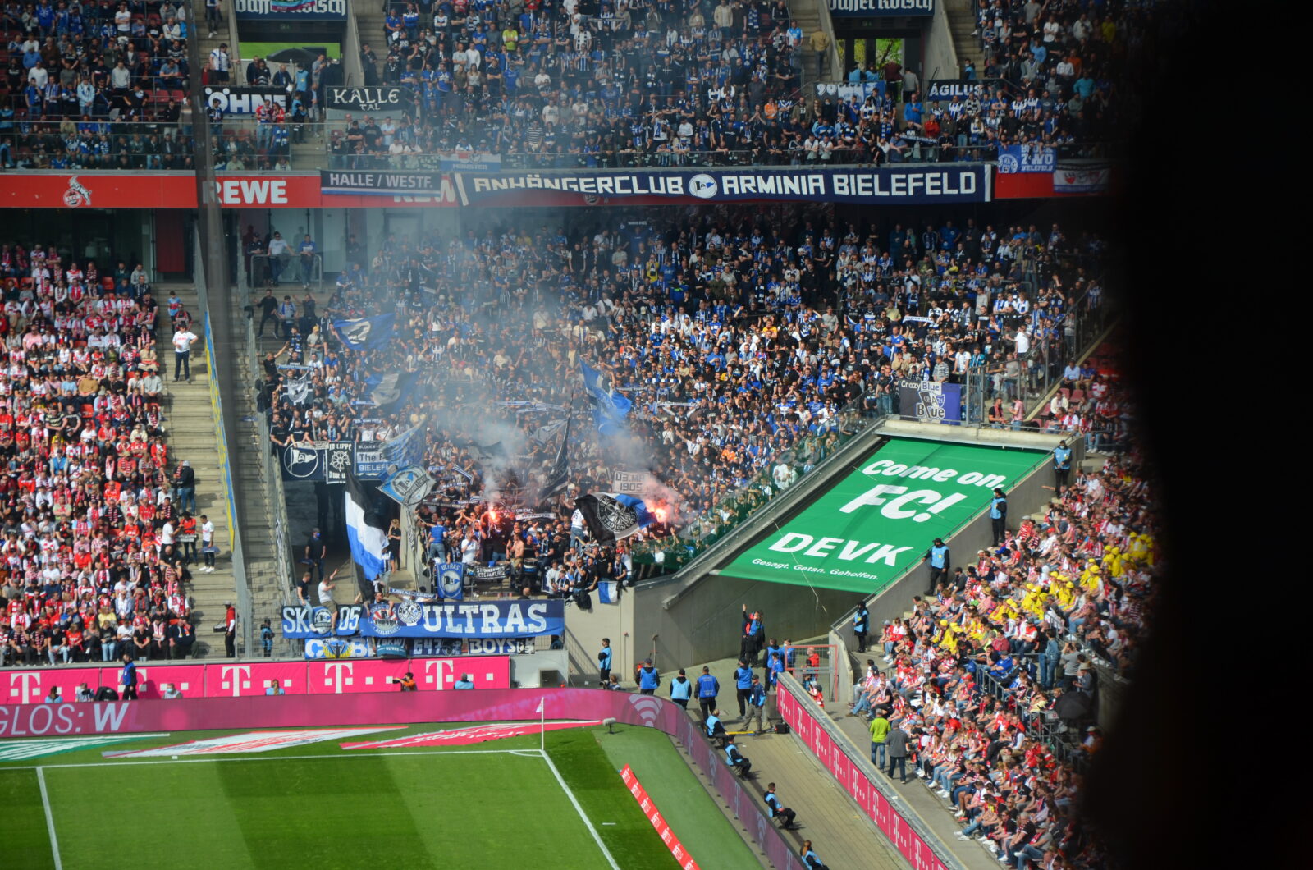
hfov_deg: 13.1
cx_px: 656
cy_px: 435
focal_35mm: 158
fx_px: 5733
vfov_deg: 8.7
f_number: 6.3
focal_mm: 105
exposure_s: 1/640
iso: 200
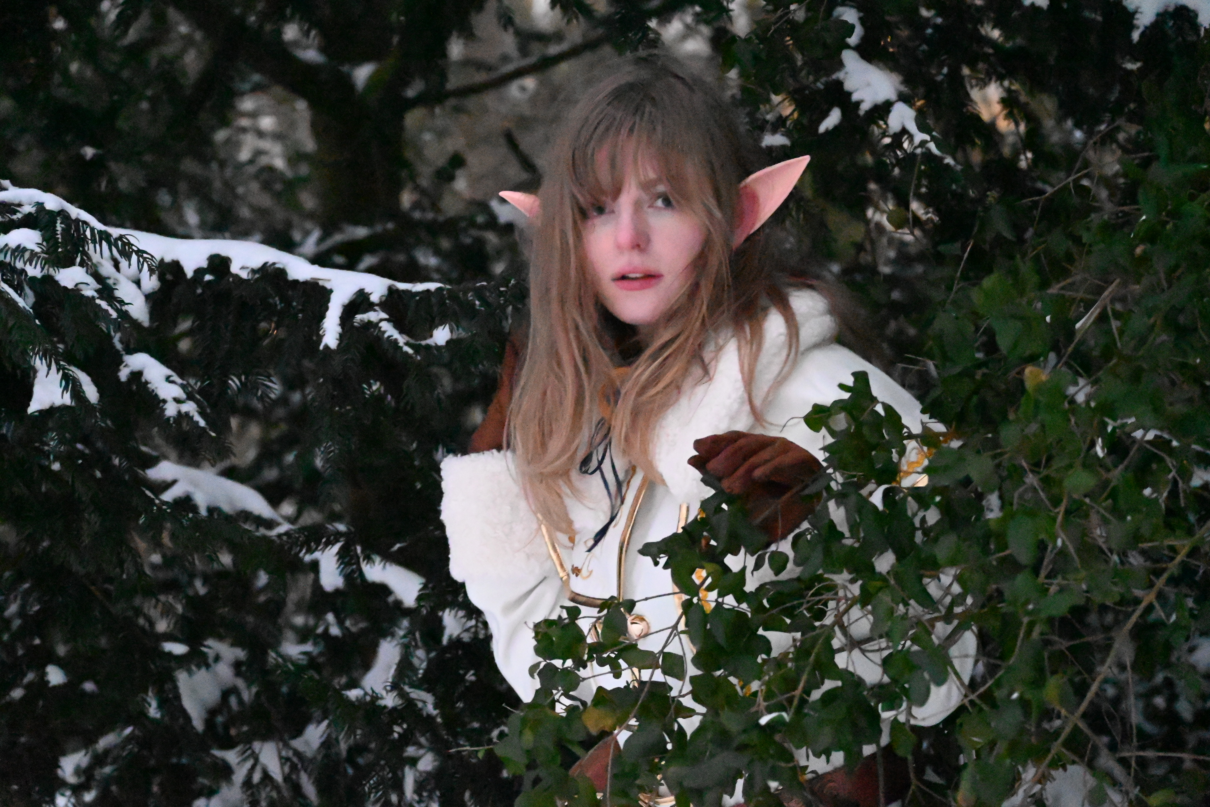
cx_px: 605
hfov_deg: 17.9
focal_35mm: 114
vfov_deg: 12.0
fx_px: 3831
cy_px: 404
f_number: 4.8
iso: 51200
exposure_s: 1/50
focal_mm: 76
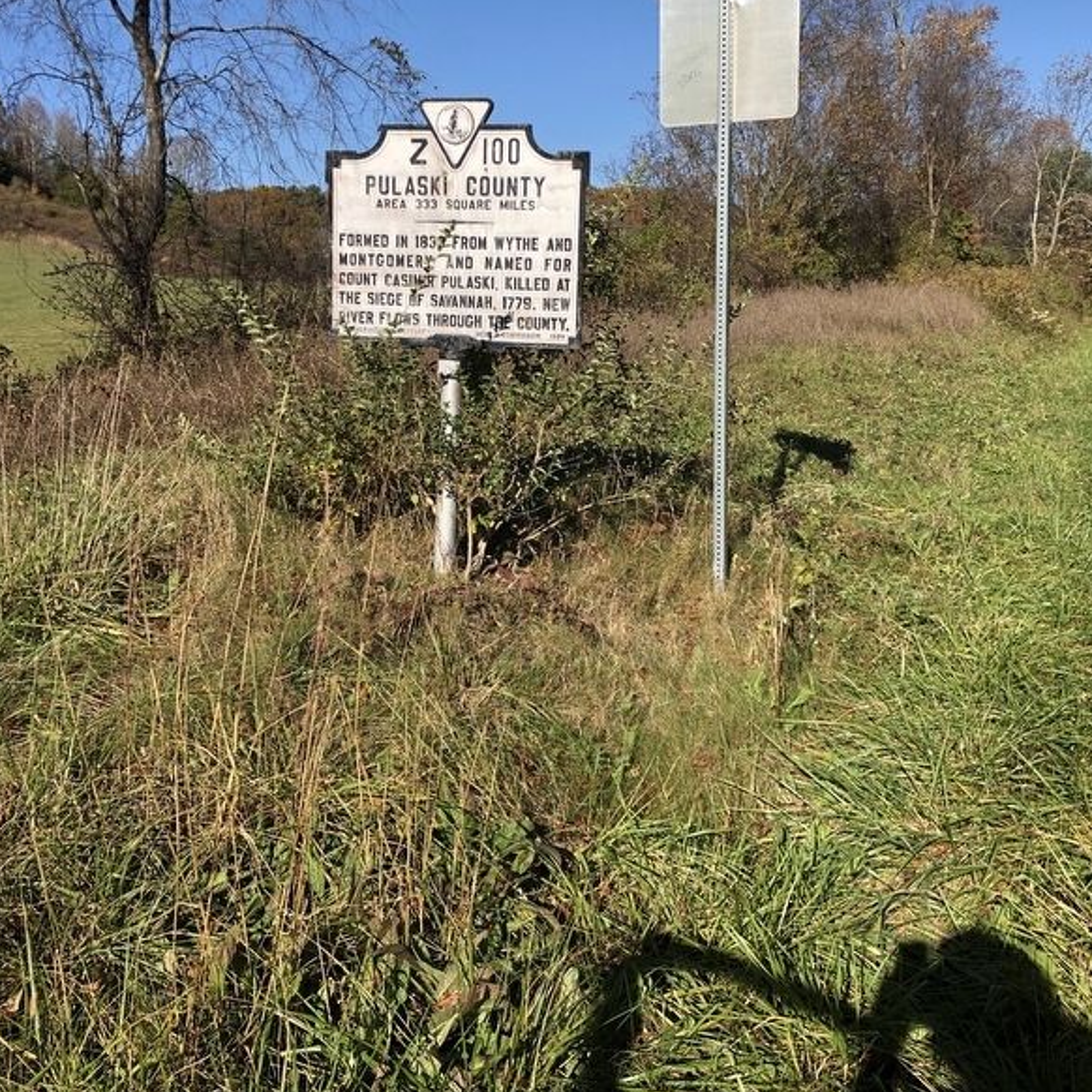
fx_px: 1213
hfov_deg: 48.5
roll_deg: +1.4
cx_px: 544
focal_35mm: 34
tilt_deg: -4.7
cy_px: 445
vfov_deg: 48.2
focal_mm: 4
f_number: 1.8
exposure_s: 1/1869
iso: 20
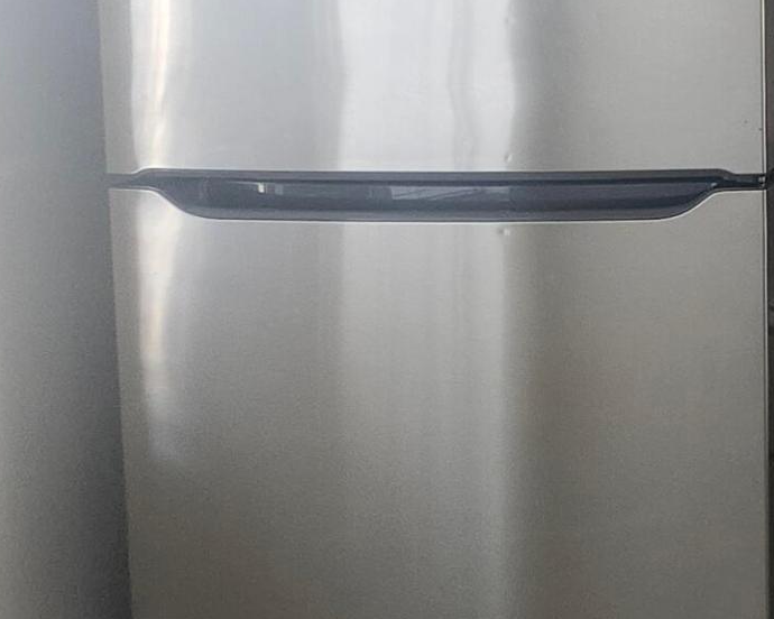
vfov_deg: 26.5
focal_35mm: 53
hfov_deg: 22.3
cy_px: -52
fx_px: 1214
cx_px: 1370
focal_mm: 1.74
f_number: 2.2
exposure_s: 1/60
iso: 100
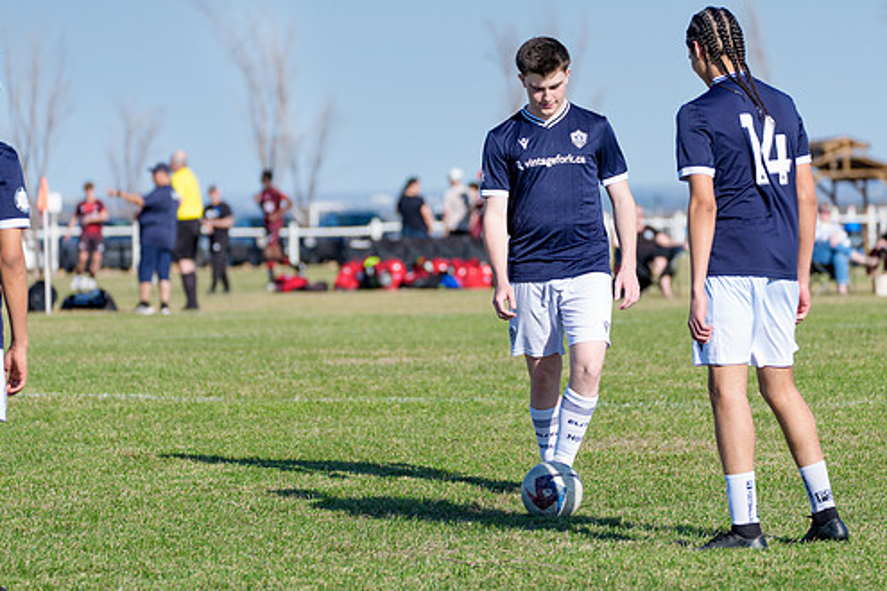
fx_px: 6036
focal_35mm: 245
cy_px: 277
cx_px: 493
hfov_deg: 8.4
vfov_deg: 5.6
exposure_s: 1/1600
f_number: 5.6
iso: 400
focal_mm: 209
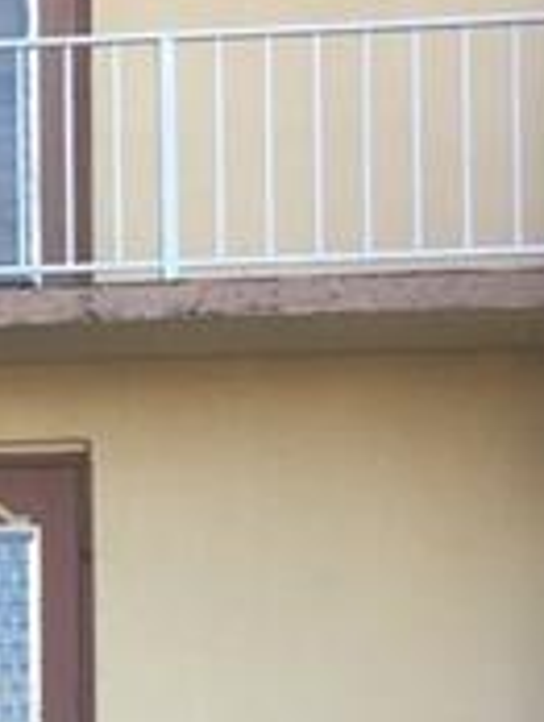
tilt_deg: +0.6
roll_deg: +1.9
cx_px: -586
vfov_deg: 15.2
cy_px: 664
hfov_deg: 10.5
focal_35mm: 128
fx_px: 2676
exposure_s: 1/120
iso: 32
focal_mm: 4.15
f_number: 2.2
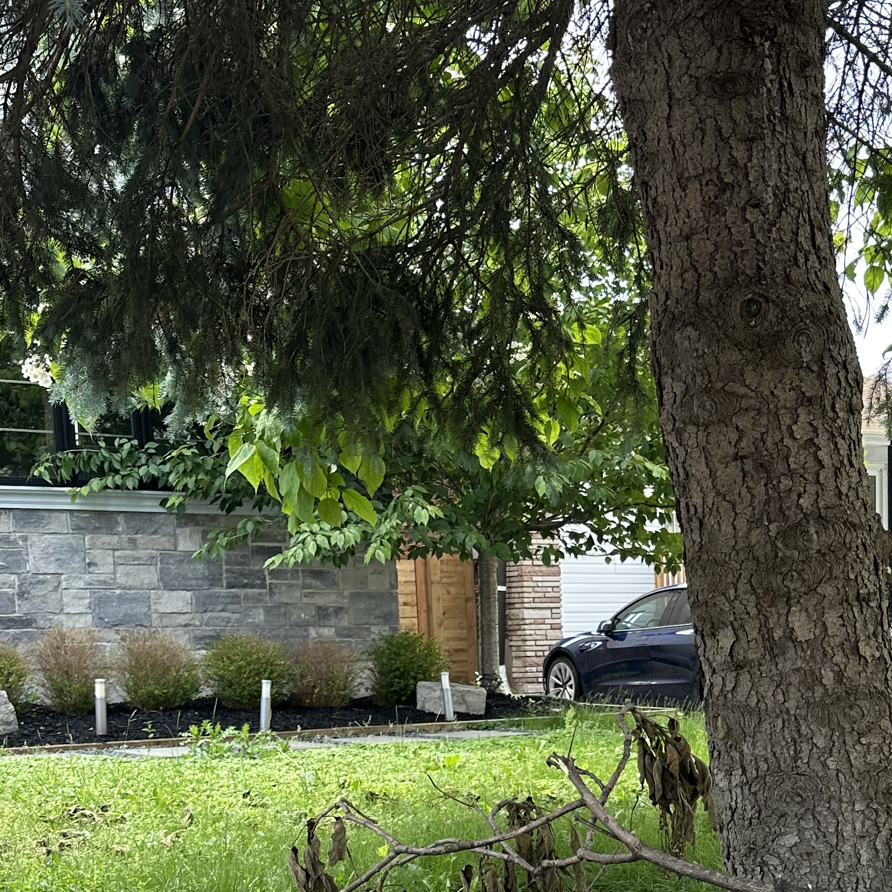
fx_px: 1633
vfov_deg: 29.2
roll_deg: +1.1
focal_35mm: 56
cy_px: 822
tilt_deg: -7.1
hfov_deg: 29.9
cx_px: 702
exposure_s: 1/412
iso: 80
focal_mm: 6.86
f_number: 1.78
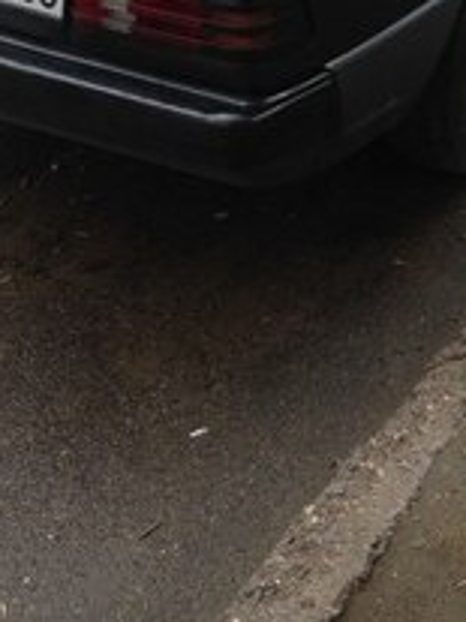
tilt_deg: -18.7
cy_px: -99
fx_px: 1419
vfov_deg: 22.9
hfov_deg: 18.5
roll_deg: -1.7
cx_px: 379
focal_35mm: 79
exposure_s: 1/271
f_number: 2.4
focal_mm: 4.12
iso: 50
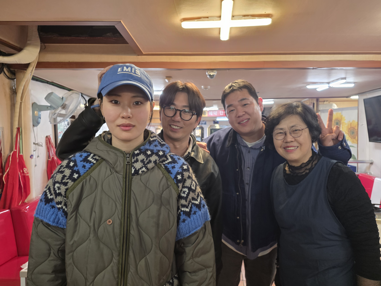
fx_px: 253
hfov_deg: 73.9
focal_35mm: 23
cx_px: 190
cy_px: 143
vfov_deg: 58.9
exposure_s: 1/120
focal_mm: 6.3
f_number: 1.7
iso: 400
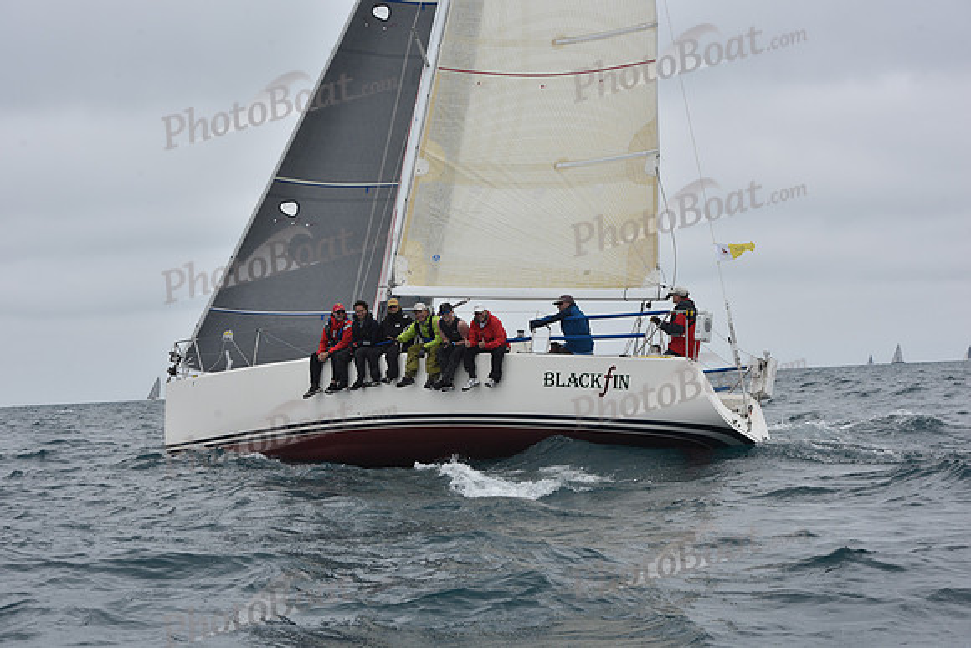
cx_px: 486
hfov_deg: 28.8
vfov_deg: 19.5
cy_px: 324
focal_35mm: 70
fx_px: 1888
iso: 250
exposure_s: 1/800
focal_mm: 70
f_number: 10
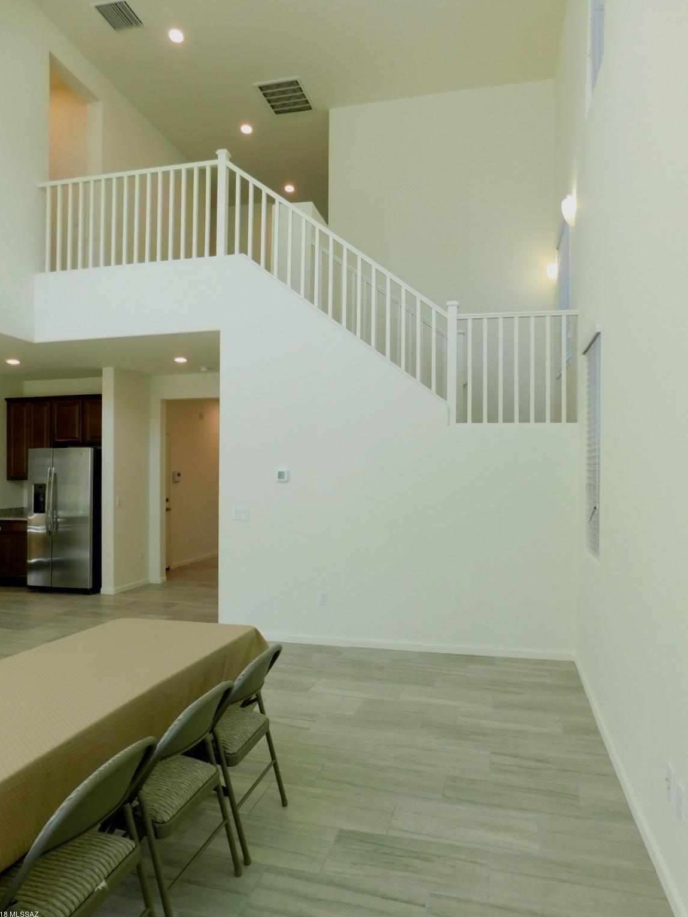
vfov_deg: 71.6
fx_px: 636
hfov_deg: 56.8
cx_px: 341
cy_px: 467
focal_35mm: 24
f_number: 3
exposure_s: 1/60
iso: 125
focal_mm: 4
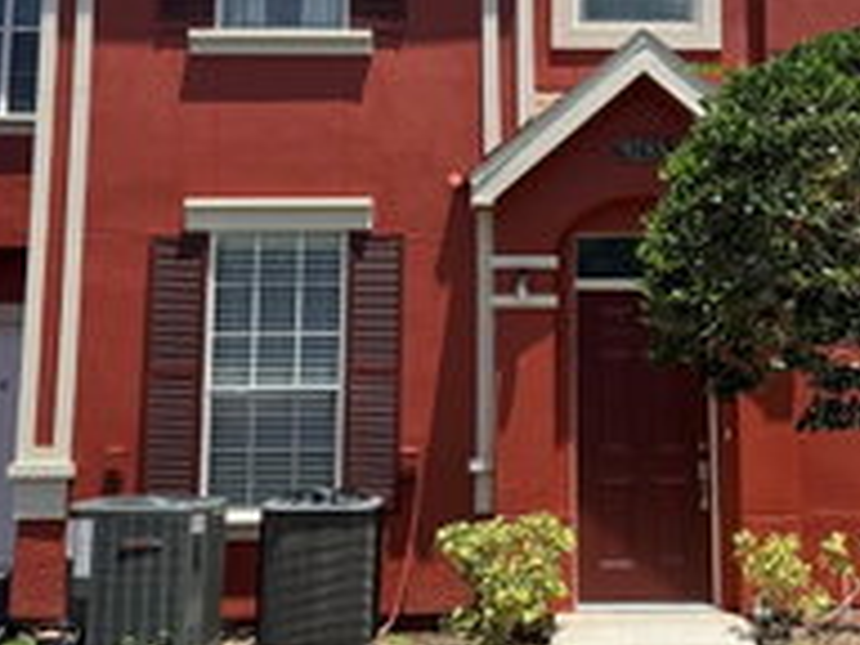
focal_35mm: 64
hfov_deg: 30.0
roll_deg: +0.0
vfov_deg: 22.6
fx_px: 1590
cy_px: 121
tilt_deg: +9.2
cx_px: 578
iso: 80
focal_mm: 6.76
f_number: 1.78
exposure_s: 1/3096
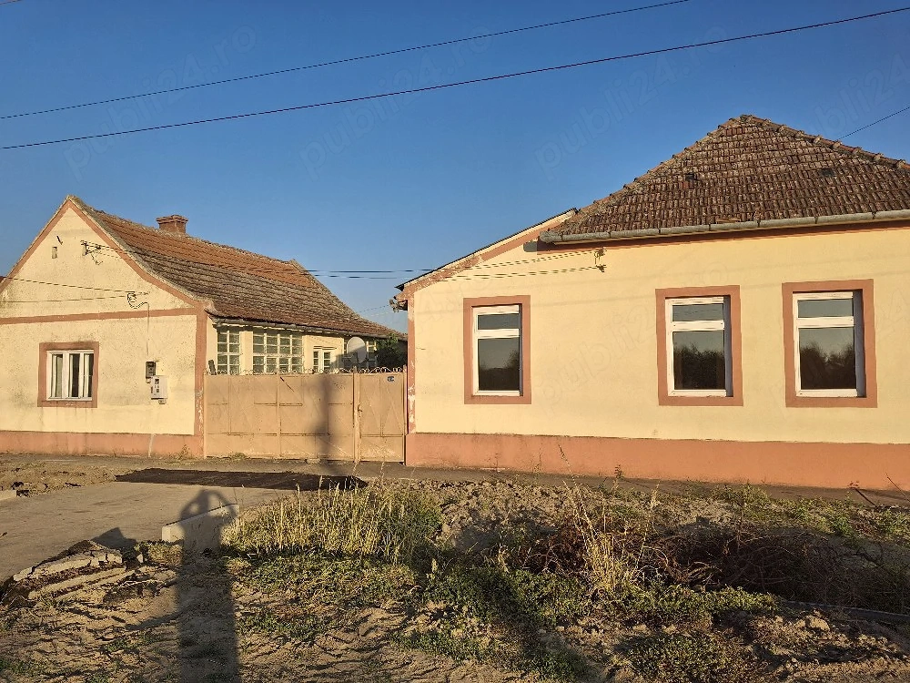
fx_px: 657
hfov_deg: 69.4
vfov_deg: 54.9
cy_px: 342
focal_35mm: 25
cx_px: 455
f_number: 1.8
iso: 25
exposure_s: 1/1000
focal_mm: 4.69
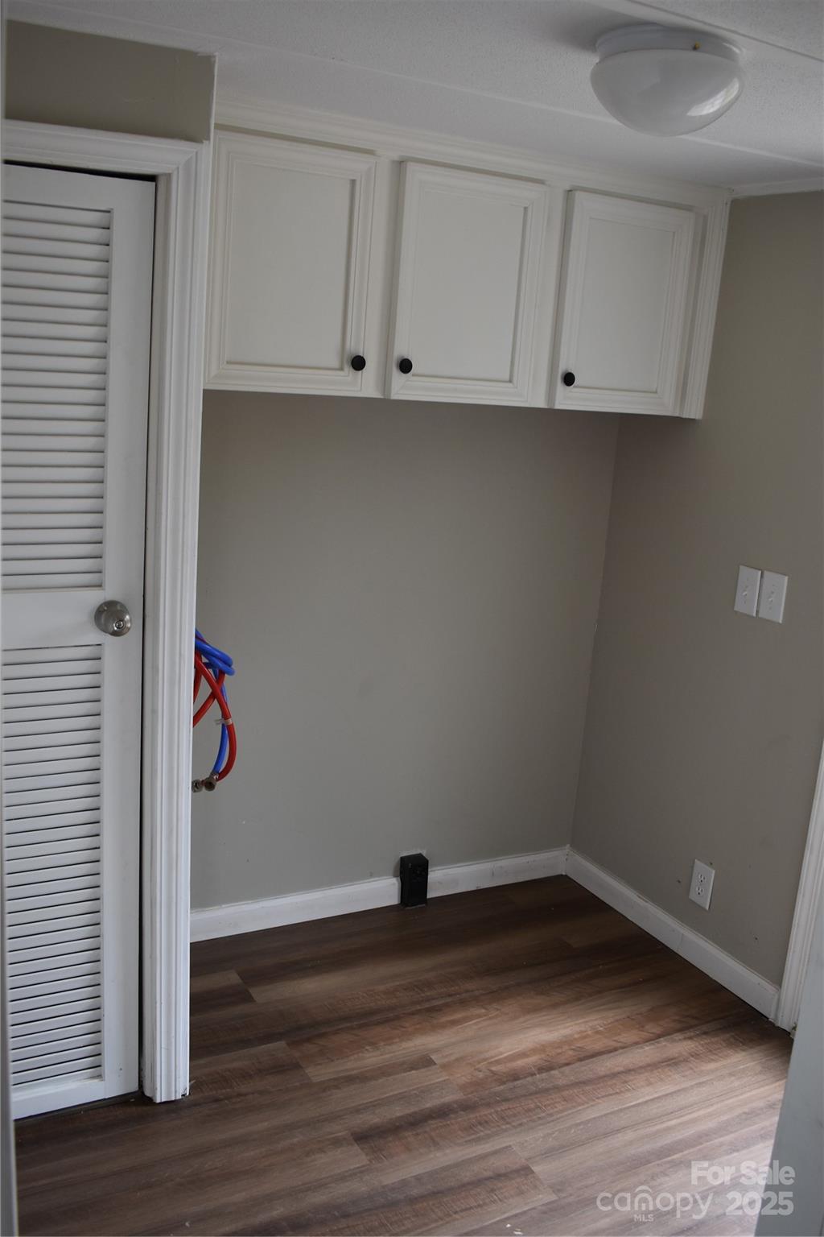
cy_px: 618
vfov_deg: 57.2
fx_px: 1133
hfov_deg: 40.0
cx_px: 412
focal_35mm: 33
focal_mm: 22
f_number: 5
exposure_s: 1/100
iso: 400
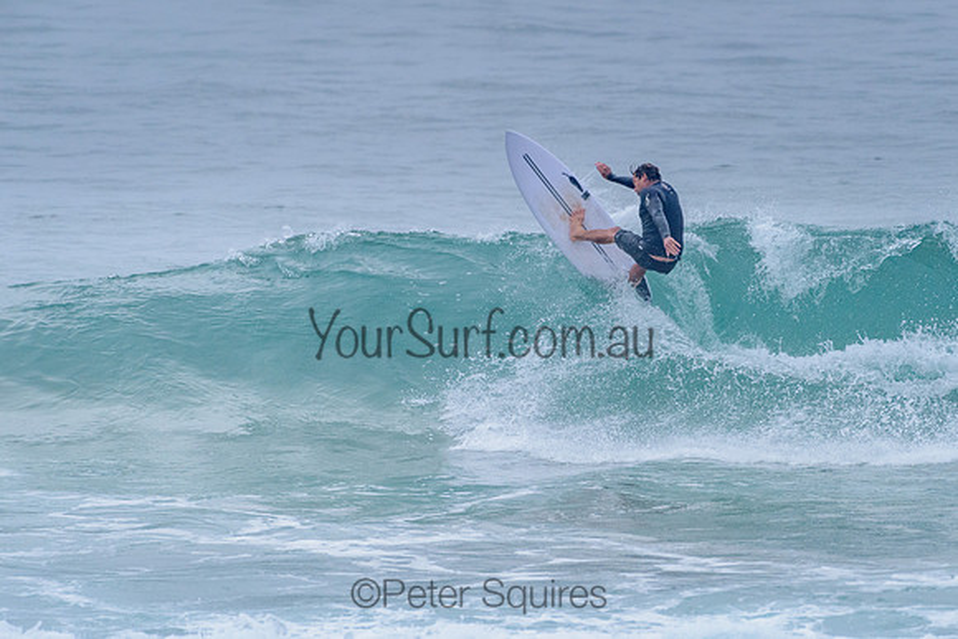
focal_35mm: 613
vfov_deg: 2.2
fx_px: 16312
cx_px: 542
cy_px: 292
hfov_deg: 3.4
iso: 1600
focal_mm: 500
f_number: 5.6
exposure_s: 1/2000
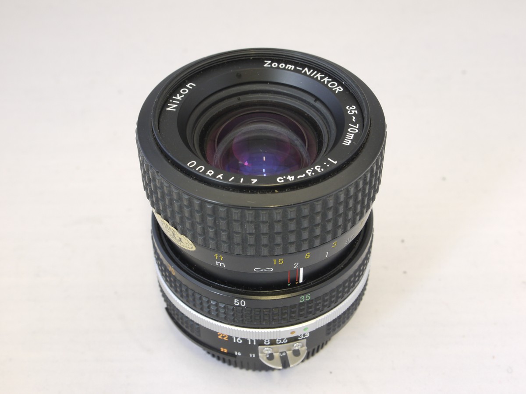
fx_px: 851
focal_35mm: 56
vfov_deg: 26.1
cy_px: 197
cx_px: 263
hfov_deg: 34.3
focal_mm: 28
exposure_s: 1/5
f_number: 8
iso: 400
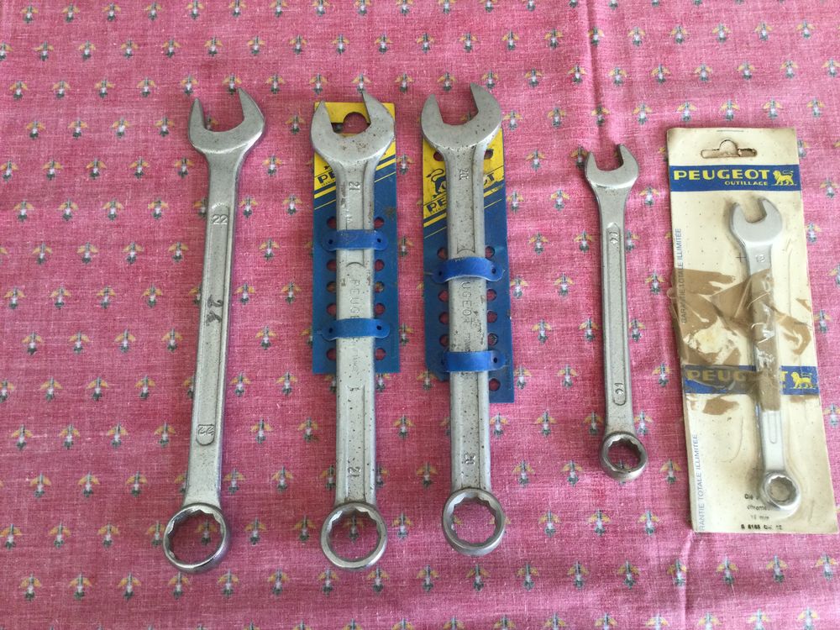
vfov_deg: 45.4
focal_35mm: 31
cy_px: 315
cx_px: 420
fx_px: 752
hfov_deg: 58.4
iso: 50
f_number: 2.4
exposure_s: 1/33
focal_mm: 3.3
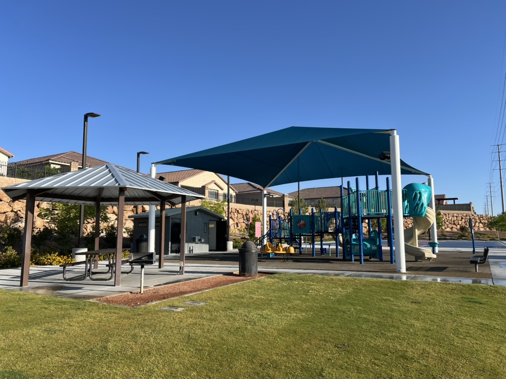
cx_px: 253
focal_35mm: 26
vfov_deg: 53.1
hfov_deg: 67.3
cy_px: 190
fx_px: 380
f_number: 1.5
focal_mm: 5.7
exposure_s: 1/2762
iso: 50
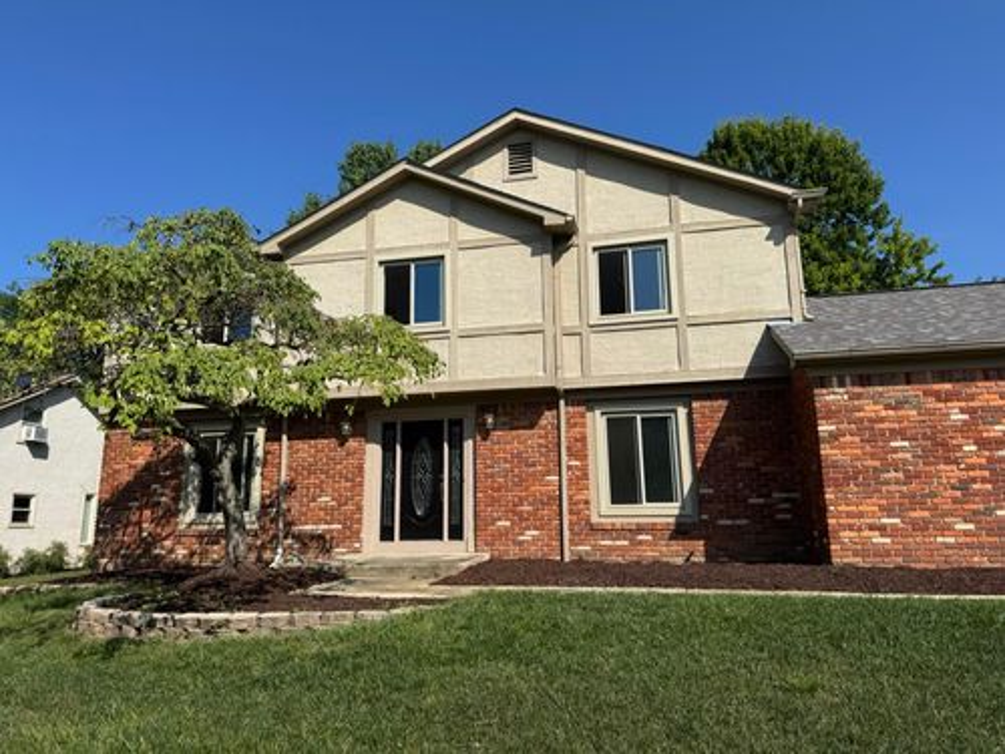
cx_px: 502
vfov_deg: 56.8
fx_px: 697
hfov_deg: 71.6
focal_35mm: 24
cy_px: 377
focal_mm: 6.76
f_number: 1.78
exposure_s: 1/5348
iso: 80
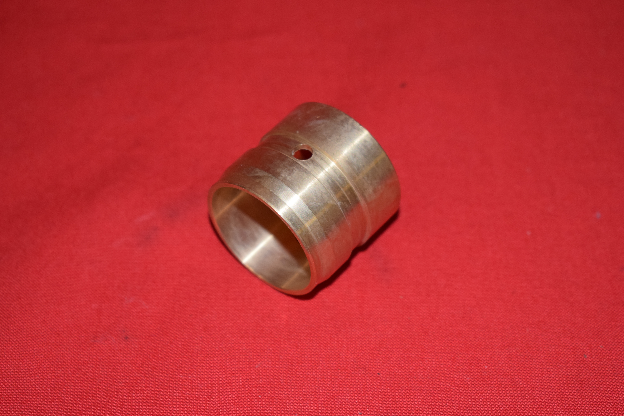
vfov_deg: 16.6
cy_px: 208
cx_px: 312
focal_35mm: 82
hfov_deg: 24.6
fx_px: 1430
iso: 640
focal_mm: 55
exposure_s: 1/125
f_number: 5.6
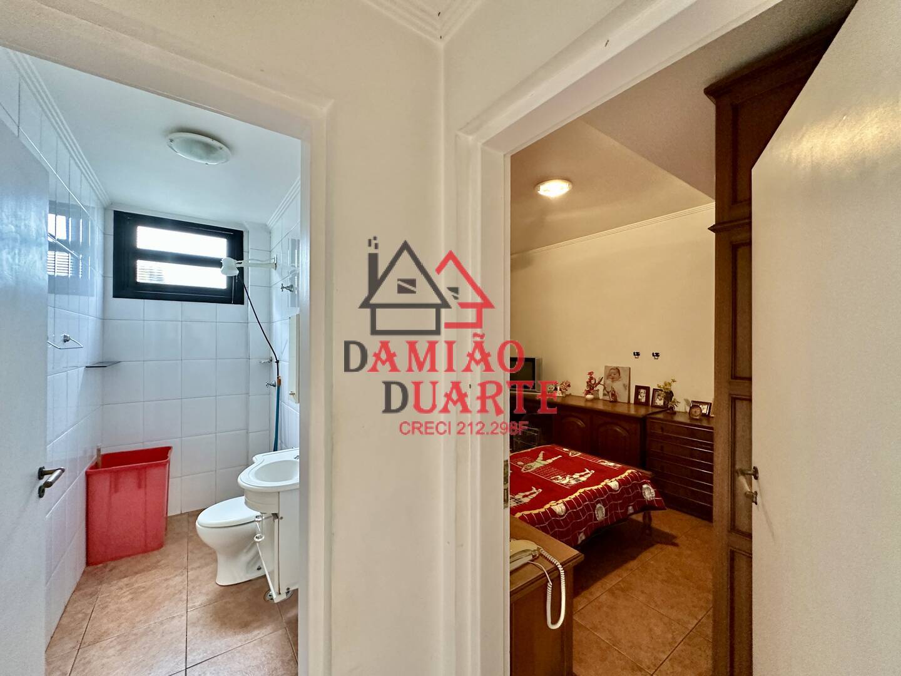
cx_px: 450
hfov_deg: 102.1
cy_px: 338
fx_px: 364
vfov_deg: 85.7
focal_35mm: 14
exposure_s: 1/91
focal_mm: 2.22
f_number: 2.2
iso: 320
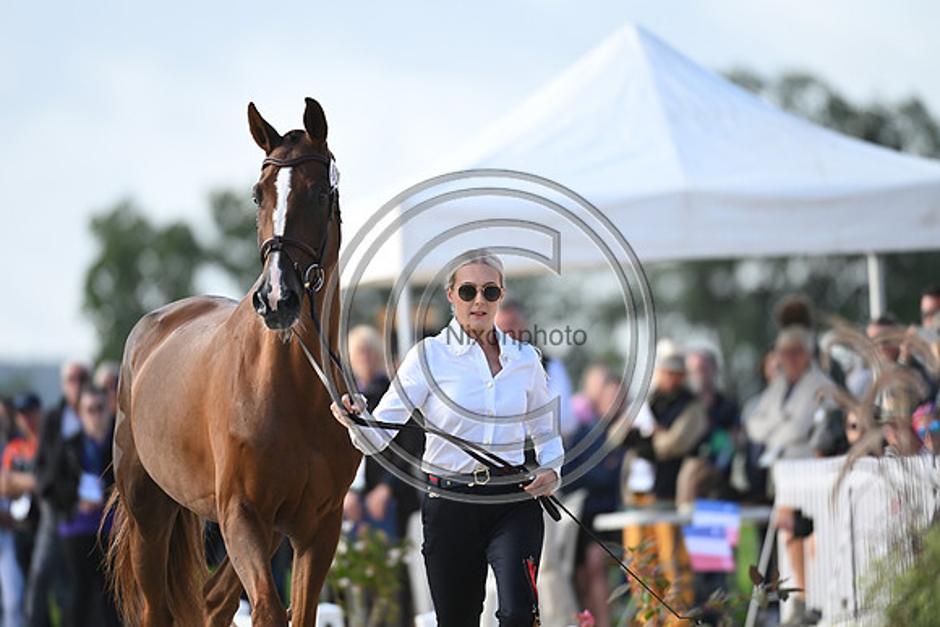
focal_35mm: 400
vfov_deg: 3.4
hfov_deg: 5.2
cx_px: 470
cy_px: 314
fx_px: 10446
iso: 900
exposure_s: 1/1600
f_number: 5
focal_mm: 400
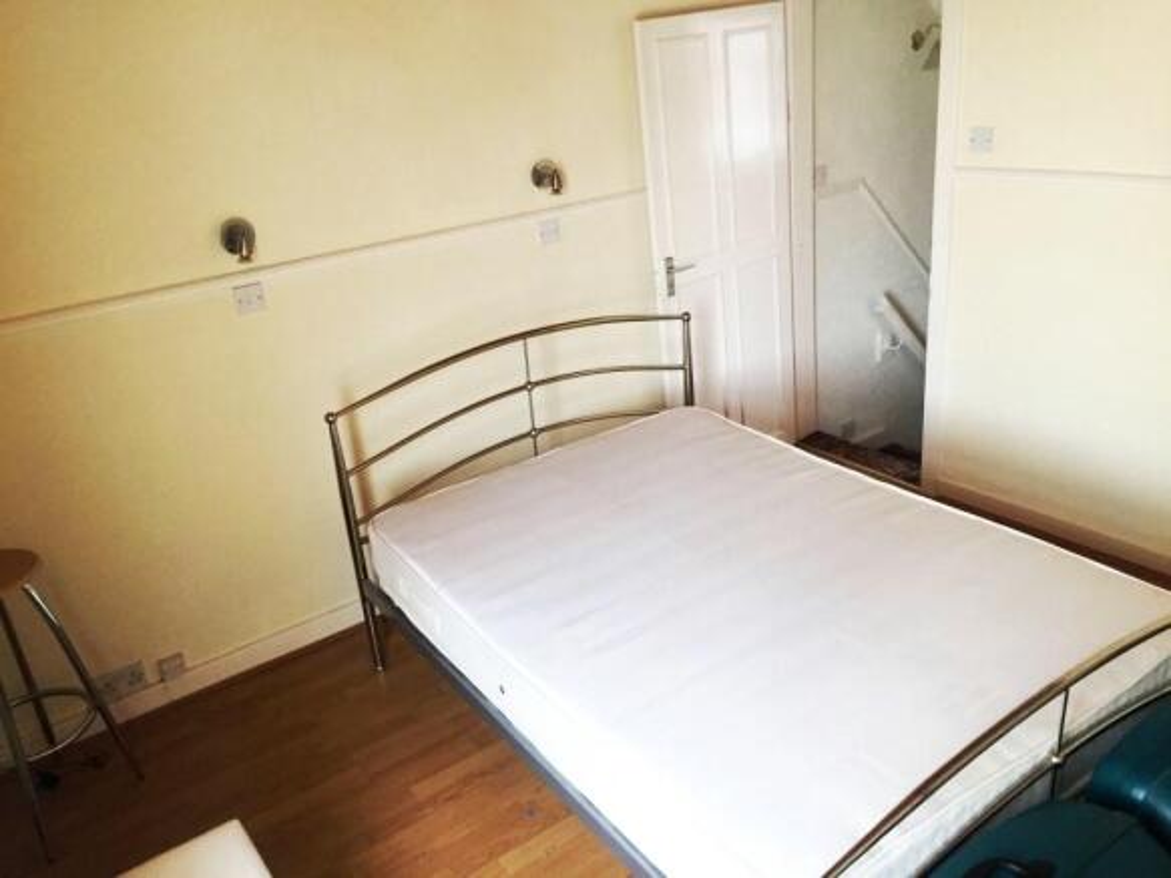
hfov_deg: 61.7
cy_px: 439
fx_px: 981
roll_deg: +5.6
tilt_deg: -23.8
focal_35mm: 29
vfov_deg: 48.2
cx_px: 586
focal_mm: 4.15
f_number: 2.2
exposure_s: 1/33
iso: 160
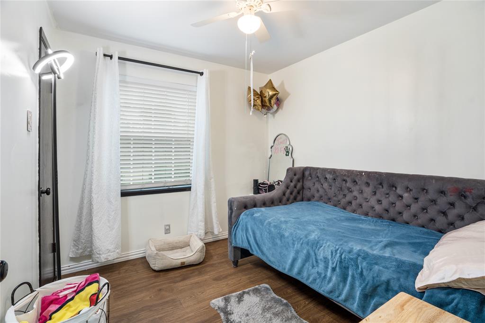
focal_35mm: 16
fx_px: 215
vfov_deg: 73.7
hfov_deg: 96.8
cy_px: 162
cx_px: 242
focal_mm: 16
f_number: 7.1
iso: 200
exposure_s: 1
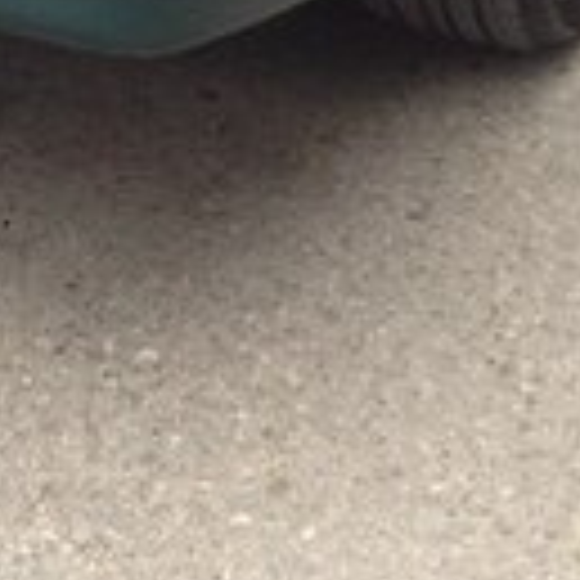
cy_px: -465
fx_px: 2825
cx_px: -270
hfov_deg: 11.3
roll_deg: -1.5
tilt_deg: -13.9
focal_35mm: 149
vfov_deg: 11.0
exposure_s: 1/40
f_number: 2.4
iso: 50
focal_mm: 4.12
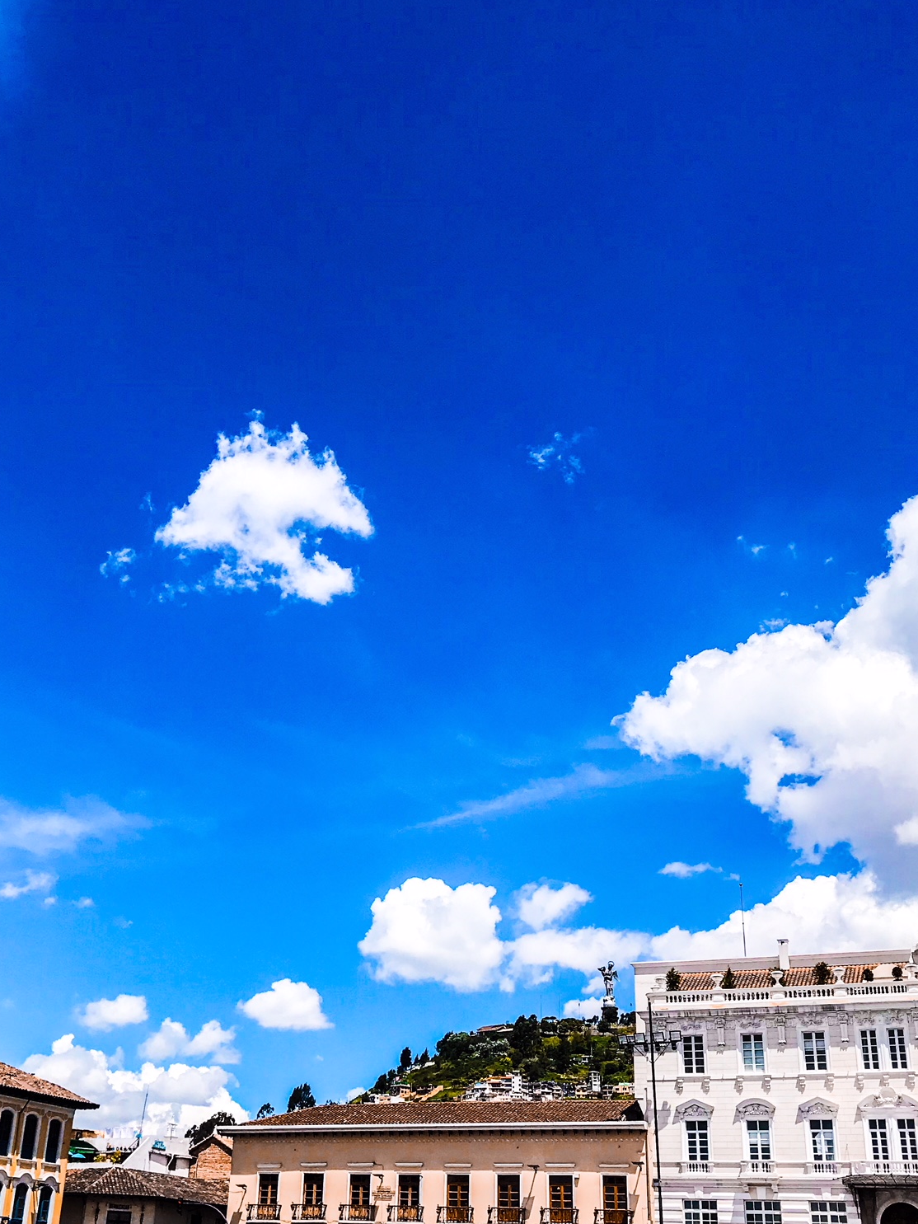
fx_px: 1343
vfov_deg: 48.9
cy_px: 668
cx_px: 400
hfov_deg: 37.7
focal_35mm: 38
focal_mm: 3.99
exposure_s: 1/3195
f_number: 1.8
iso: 20
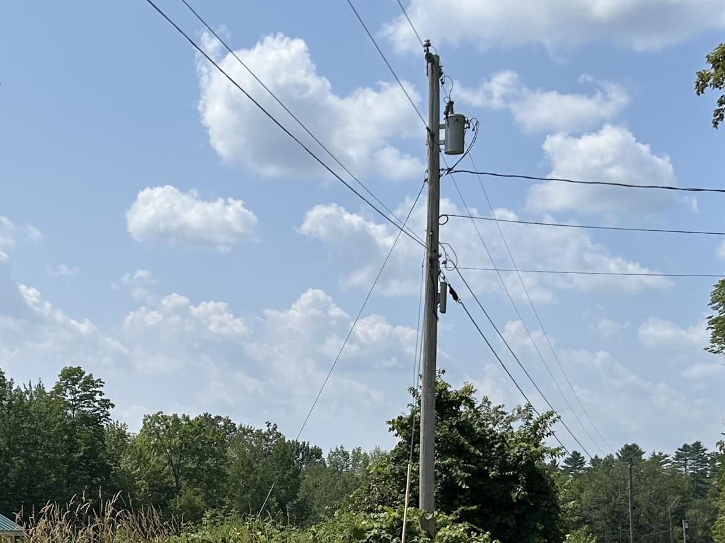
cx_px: 235
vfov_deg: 21.5
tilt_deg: +1.3
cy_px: 466
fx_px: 1403
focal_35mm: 67
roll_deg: -2.3
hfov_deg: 28.8
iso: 50
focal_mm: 5.7
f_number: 1.5
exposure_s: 1/8000
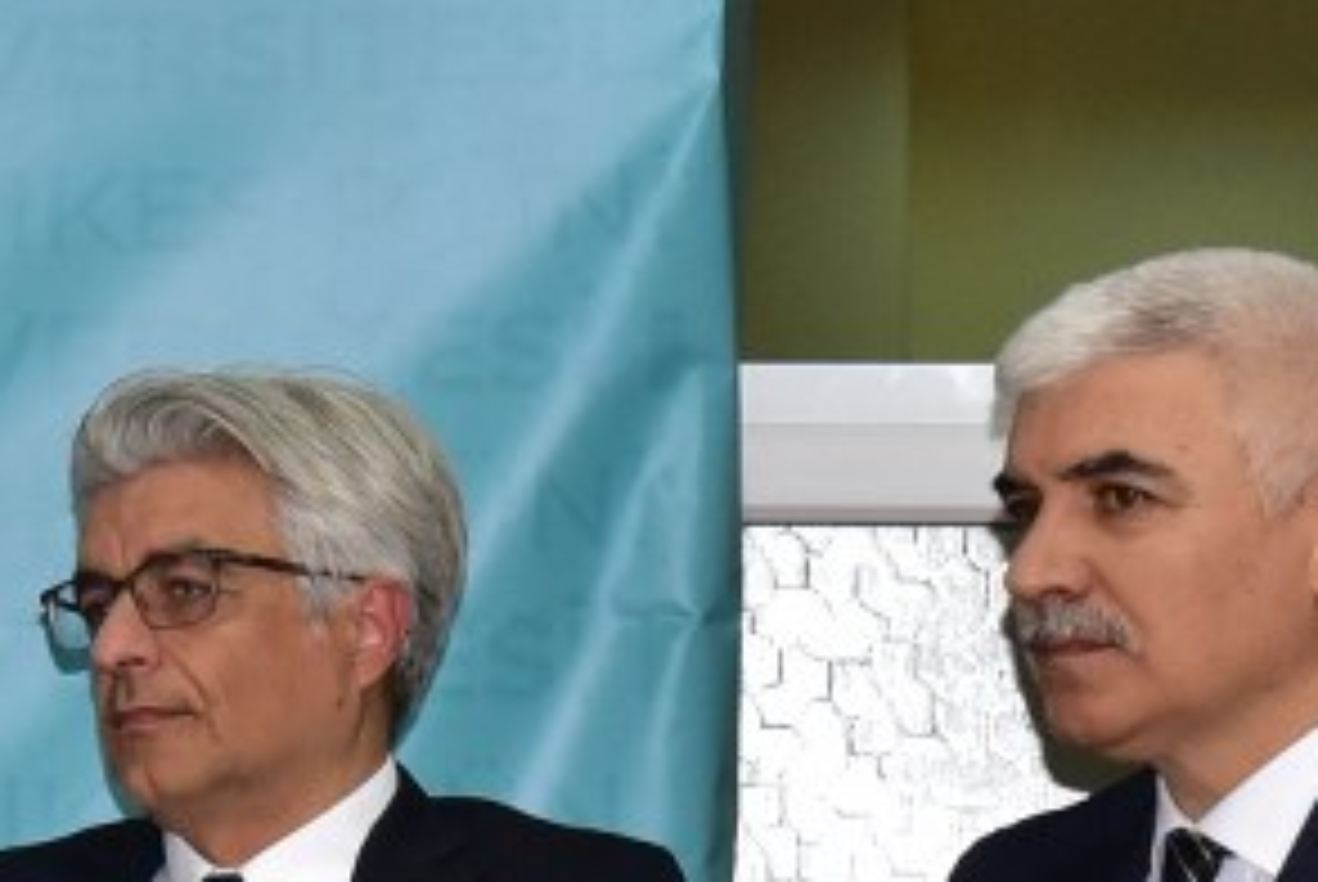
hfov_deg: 5.7
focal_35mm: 349
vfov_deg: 3.9
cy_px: 724
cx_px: -1590
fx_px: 12790
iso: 2500
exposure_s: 1/200
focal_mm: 65
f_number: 5.6
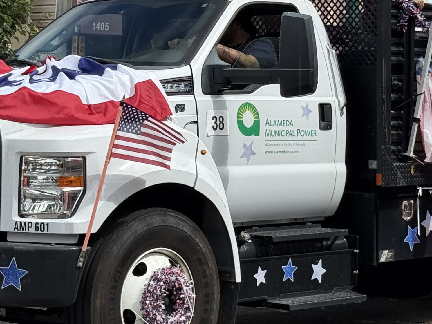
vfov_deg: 11.4
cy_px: 75
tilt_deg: +1.3
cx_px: 233
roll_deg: -1.0
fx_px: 1623
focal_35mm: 130
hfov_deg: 15.2
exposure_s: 1/6024
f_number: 1.78
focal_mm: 6.76
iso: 80
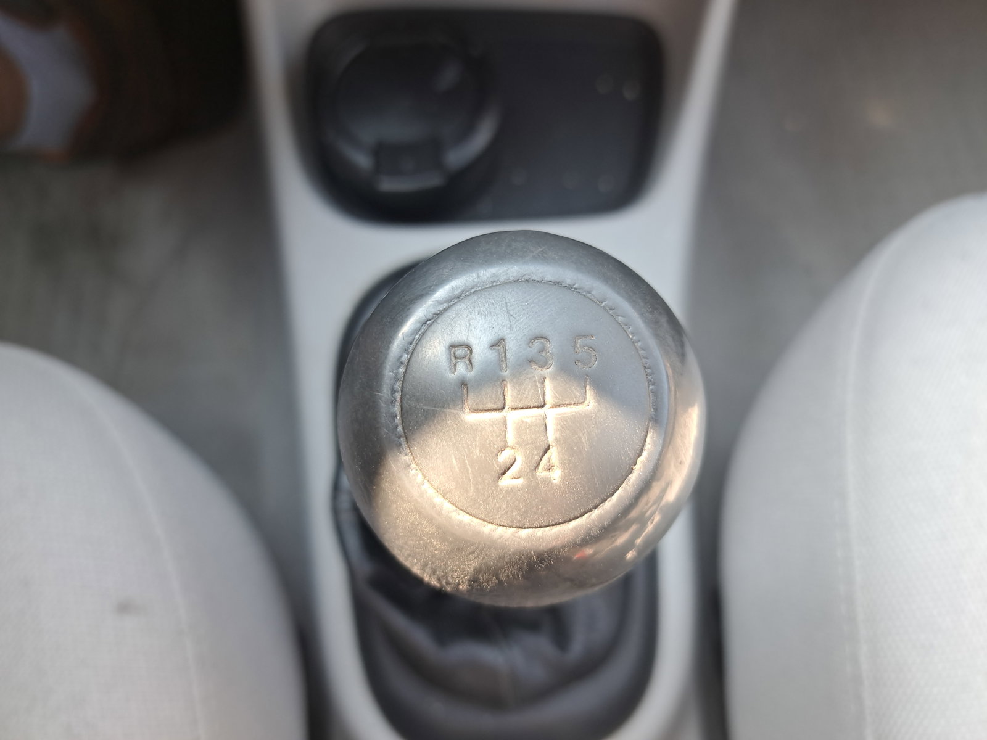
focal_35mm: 24
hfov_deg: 71.6
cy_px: 370
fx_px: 684
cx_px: 494
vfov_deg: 56.8
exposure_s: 1/50
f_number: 1.8
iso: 62
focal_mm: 5.23
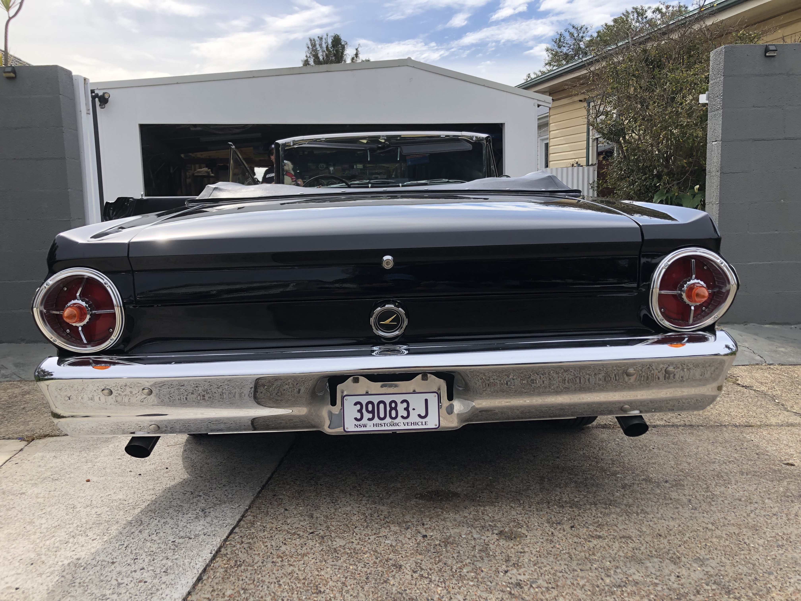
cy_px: 300
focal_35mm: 28
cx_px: 400
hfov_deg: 63.4
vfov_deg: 49.7
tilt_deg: -8.8
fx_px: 648
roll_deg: +1.6
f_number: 1.8
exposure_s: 1/979
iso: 20
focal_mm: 3.99
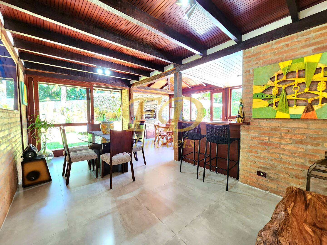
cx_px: 164
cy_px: 122
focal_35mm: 13
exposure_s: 1/30
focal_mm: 2.2
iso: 320
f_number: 2.2
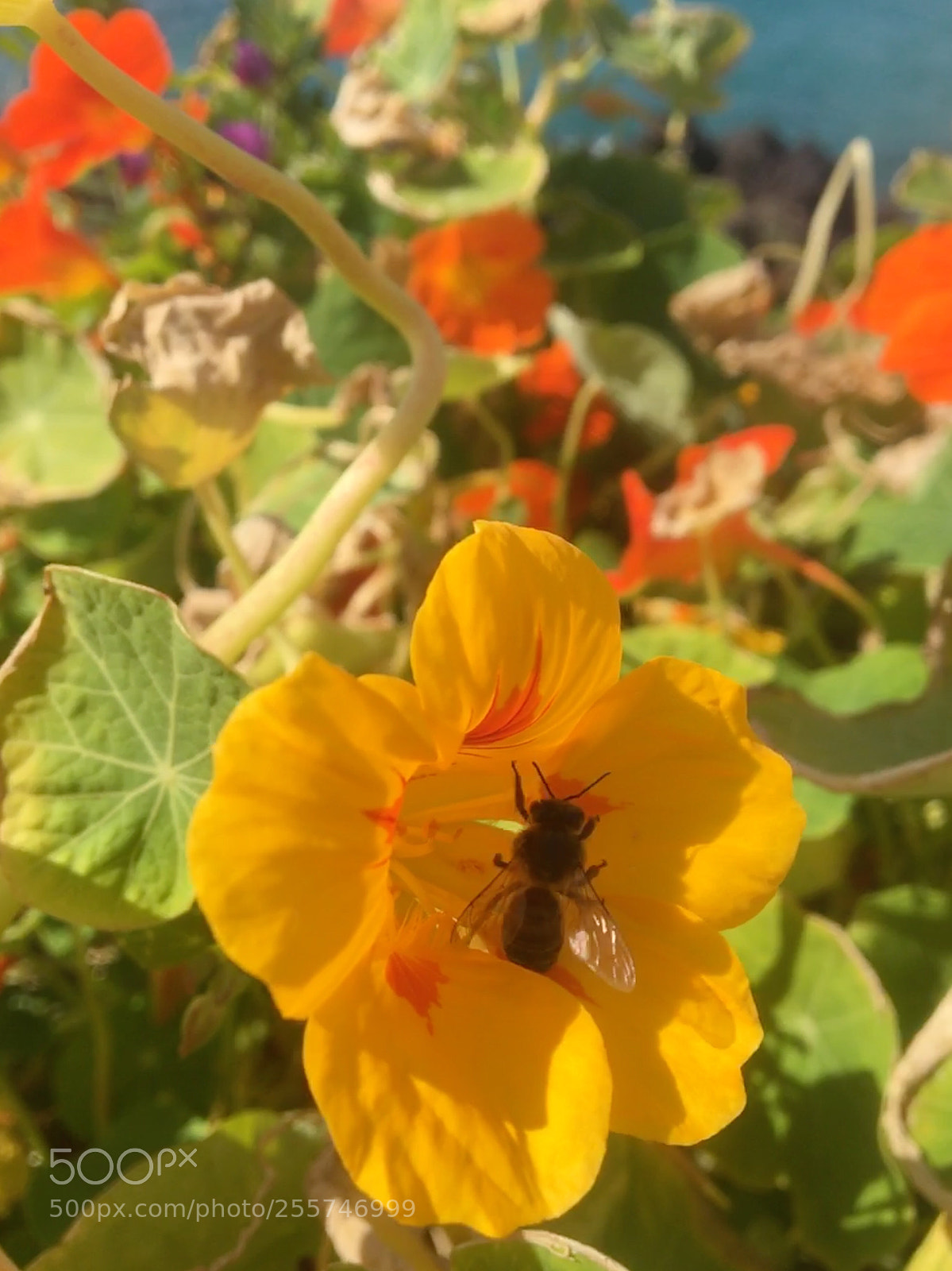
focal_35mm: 29
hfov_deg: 48.2
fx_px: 1064
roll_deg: +1.0
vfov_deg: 61.7
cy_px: 636
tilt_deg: -36.7
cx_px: 476
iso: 25
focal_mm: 4.15
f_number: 2.2
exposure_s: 1/1603
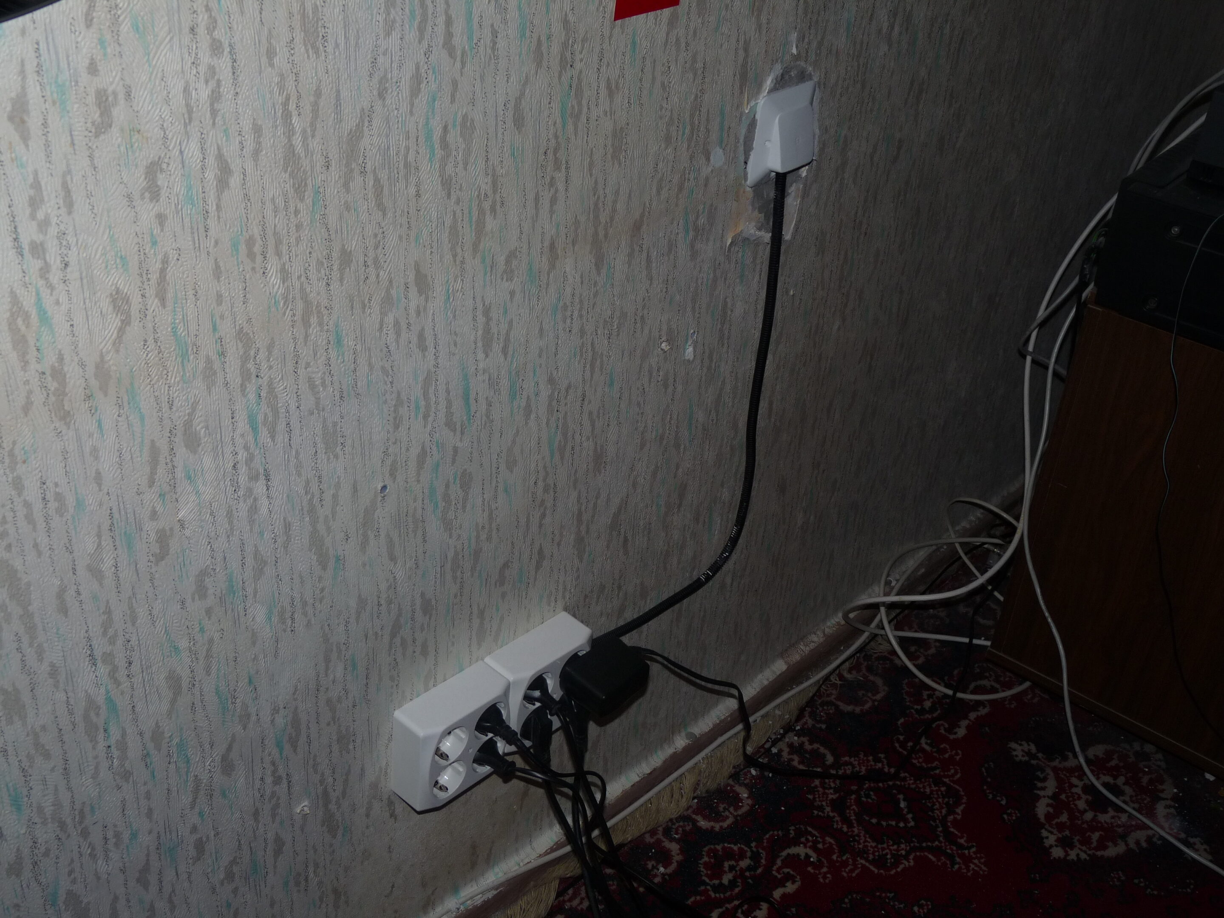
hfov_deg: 45.8
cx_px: 612
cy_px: 459
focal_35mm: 41
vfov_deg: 35.1
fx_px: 1450
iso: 100
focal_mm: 7.3
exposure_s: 1/125
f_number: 3
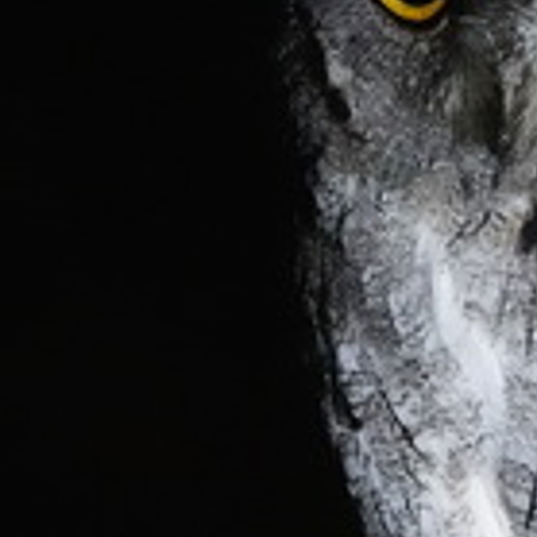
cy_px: 369
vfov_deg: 0.8
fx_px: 40262
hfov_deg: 0.8
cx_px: 680
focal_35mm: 2294
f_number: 4
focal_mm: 214.72
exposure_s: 1/40
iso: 6400
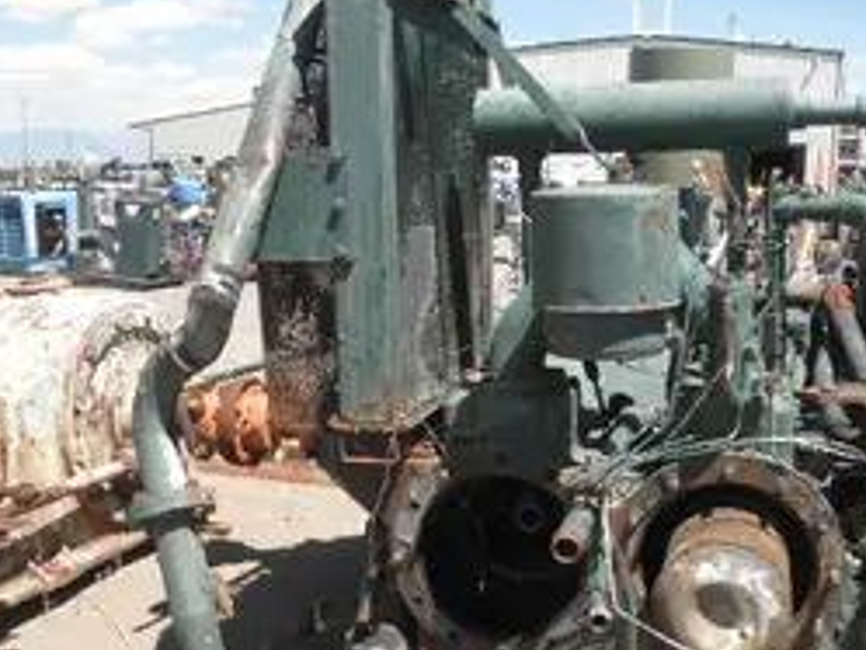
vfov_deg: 32.0
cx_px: 494
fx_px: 1126
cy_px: 417
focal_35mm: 45
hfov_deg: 42.0
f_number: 8.5
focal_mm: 5
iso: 64
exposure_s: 1/80
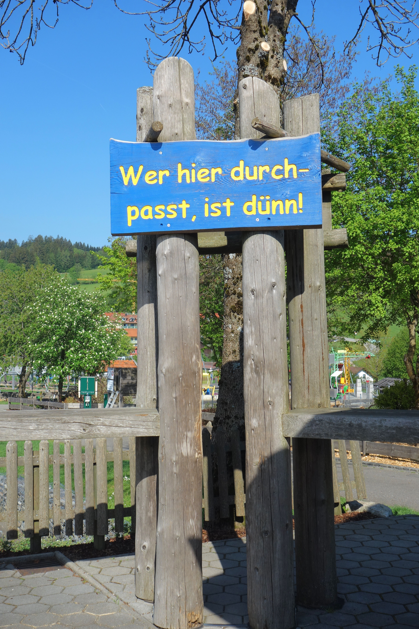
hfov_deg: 30.5
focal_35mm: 44
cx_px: 210
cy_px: 314
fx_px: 768
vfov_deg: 44.5
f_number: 5.6
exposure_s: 1/500
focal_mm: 16.39
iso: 125
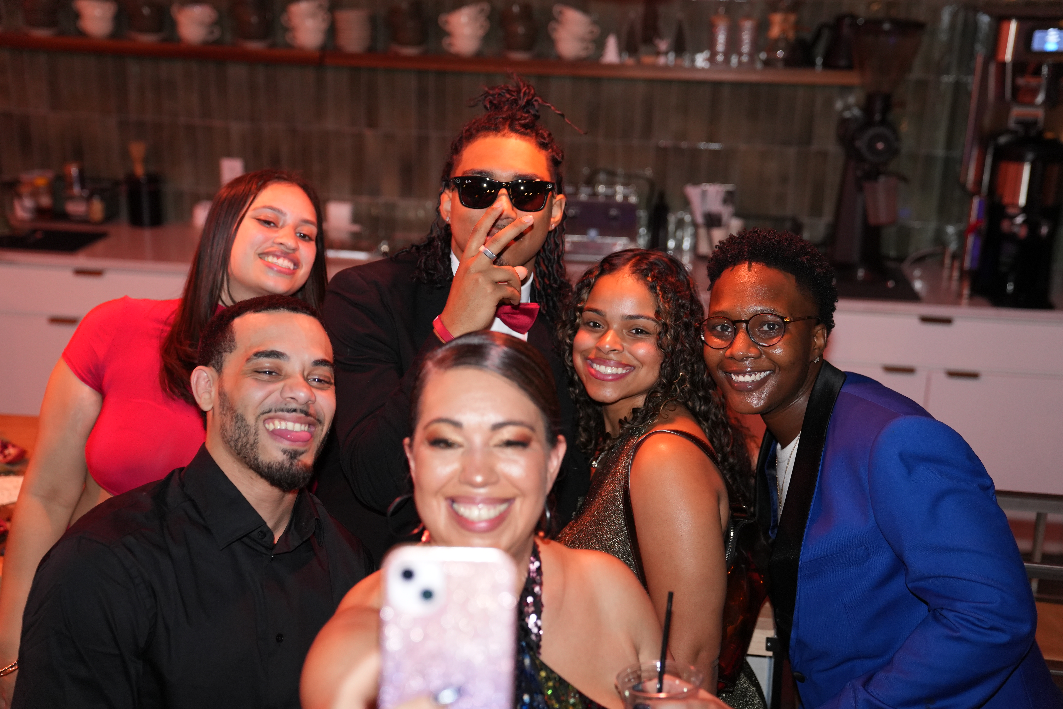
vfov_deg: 28.1
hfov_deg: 41.1
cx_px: 532
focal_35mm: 48
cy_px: 354
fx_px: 1417
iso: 2000
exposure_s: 1/60
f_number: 2.8
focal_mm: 48
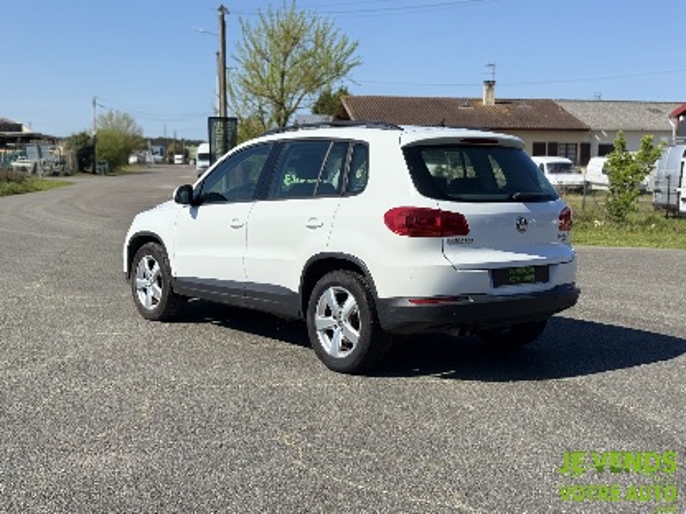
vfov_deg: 30.3
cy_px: 257
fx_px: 951
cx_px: 343
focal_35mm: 48
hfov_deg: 39.7
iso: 64
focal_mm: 6.76
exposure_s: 1/7143
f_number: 1.78
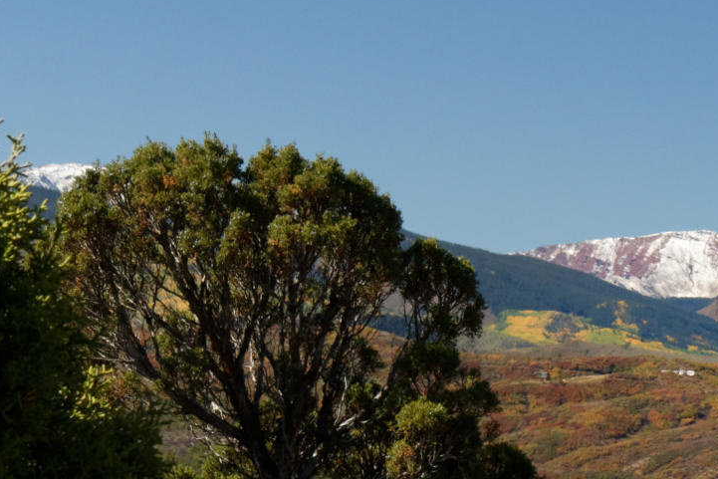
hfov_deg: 10.7
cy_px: 607
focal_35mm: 183
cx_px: 1172
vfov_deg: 7.4
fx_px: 3650
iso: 200
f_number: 11
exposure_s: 1/100
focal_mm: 44
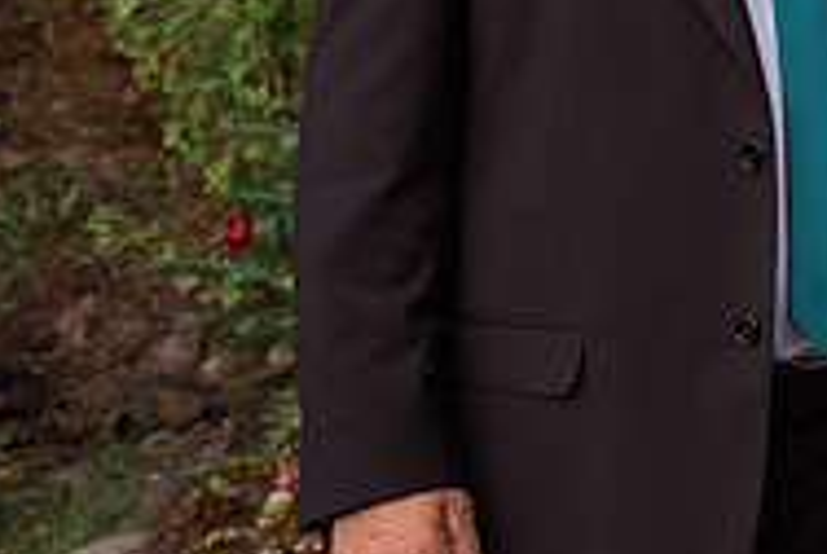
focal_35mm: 117
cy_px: -42
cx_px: 1012
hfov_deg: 16.7
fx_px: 2692
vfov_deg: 11.6
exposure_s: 1/500
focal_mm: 38
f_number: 4
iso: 320
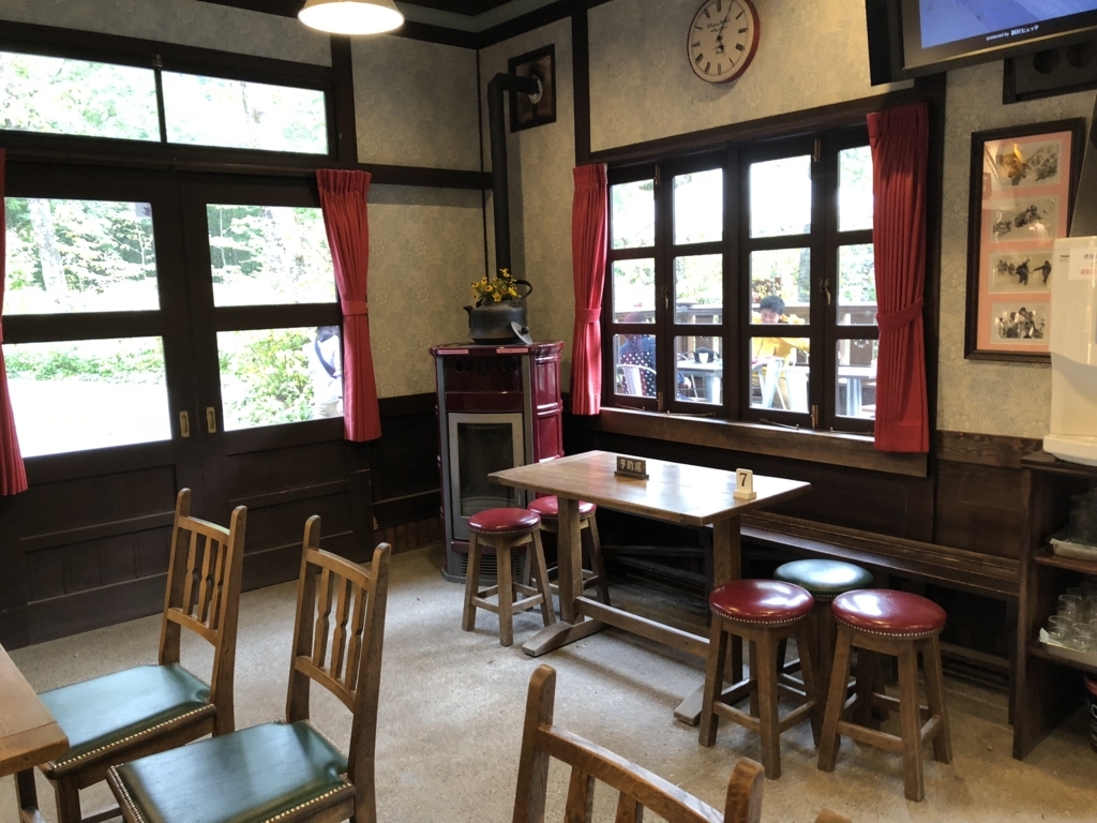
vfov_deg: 49.7
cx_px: 548
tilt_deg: -7.5
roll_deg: +3.6
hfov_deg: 63.4
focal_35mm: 28
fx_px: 887
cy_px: 412
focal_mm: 3.99
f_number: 1.8
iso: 64
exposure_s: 1/17
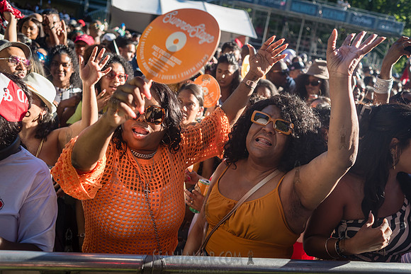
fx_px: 400
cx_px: 206
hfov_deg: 54.4
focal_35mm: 35
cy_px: 137
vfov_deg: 37.9
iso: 250
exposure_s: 1/640
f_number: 3.5
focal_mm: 35
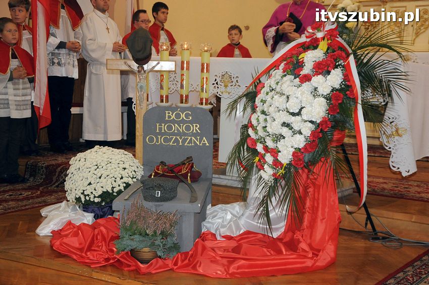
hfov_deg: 37.9
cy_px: 142
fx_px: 625
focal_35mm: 52
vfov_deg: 25.7
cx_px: 214
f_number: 5
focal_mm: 35
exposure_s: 1/60
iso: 1600
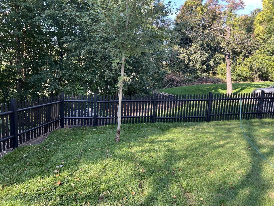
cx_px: 137
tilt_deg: -7.9
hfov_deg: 67.3
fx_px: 206
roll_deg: -2.0
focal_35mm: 26
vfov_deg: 53.1
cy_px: 103
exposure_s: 1/309
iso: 50
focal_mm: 5.7
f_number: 1.5
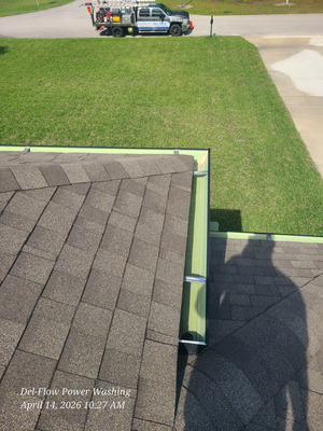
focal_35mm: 26
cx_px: 162
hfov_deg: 53.1
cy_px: 216
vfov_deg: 67.3
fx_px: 323
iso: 40
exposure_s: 1/1369
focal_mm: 5.4
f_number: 1.8
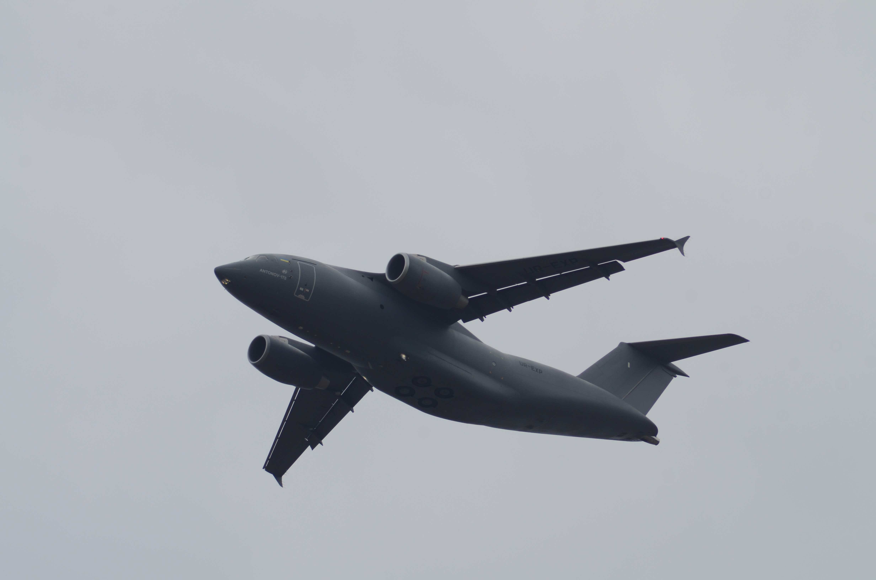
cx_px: 438
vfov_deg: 3.0
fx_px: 10927
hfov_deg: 4.6
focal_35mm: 450
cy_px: 290
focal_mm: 300
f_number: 8
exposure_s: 1/800
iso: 200
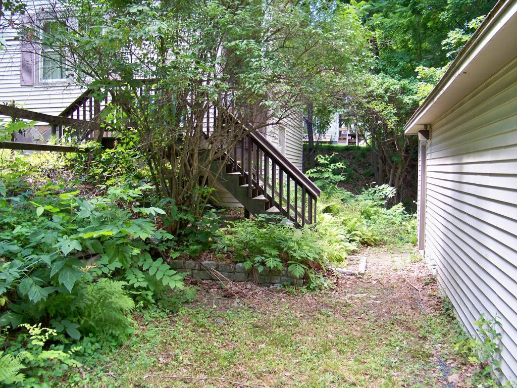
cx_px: 258
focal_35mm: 33
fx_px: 493
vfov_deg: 42.9
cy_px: 194
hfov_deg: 55.4
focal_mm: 5.85
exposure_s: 1/50
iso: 80
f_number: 2.8
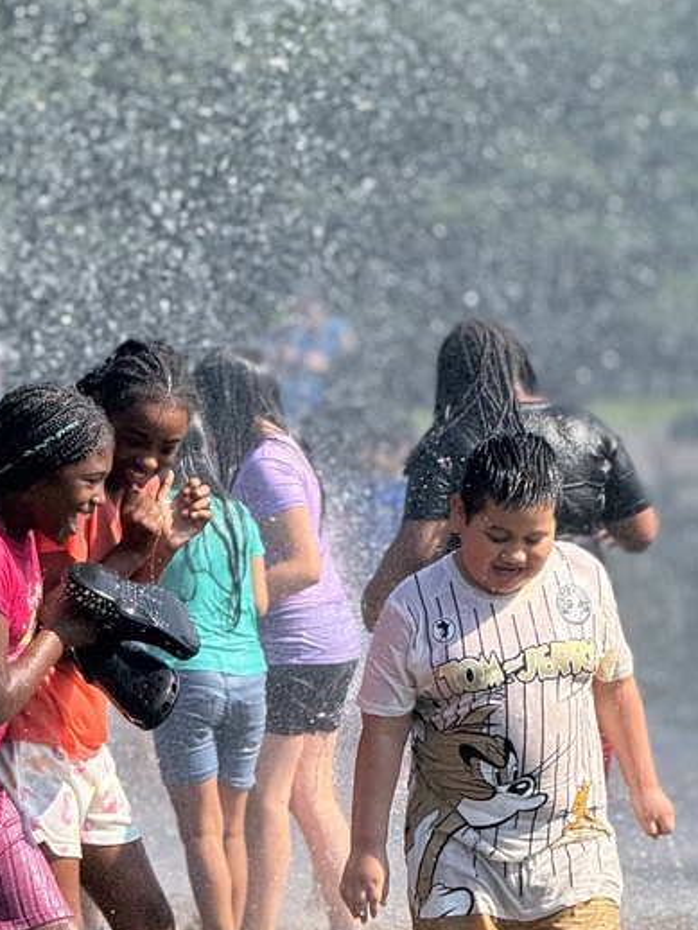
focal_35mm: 237
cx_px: 160
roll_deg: +3.1
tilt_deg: -2.1
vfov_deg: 8.3
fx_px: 6367
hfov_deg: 6.3
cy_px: 485
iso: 50
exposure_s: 1/926
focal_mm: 15.66
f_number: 2.8
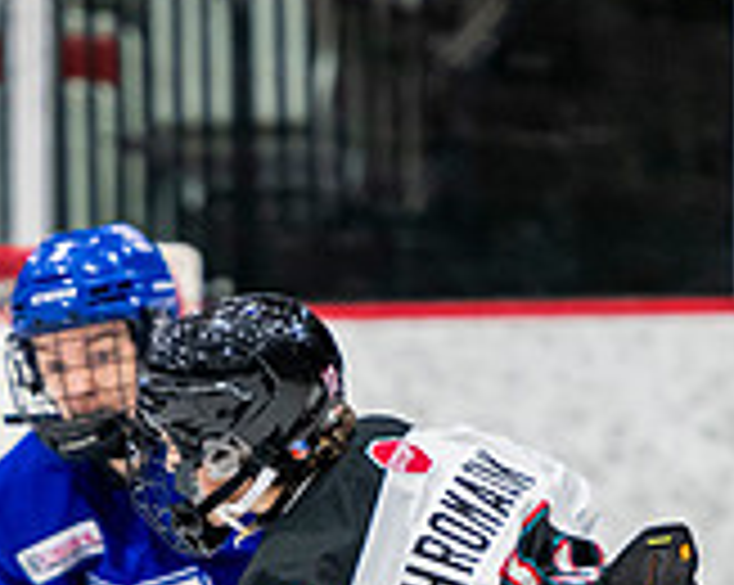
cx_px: 278
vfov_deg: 1.8
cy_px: 1008
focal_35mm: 881
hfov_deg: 2.2
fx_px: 19116
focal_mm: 185
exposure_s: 1/800
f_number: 3.2
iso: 1600
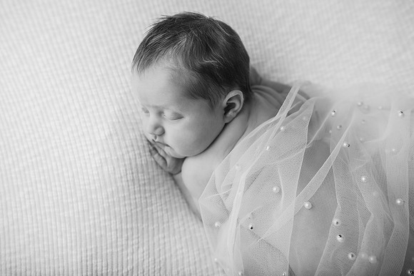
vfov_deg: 53.2
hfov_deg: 73.7
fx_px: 276
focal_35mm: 24
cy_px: 138
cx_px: 207
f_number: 3.2
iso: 80
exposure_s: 1/200
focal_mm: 24
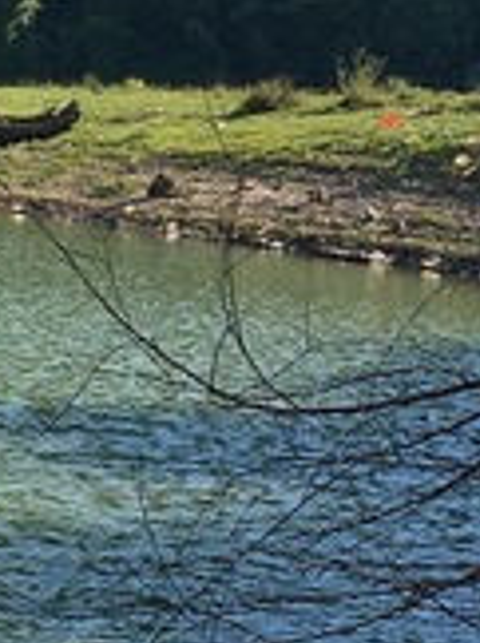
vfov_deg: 12.0
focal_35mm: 165
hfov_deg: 8.9
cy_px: 159
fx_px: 3059
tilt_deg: -2.0
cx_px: 12
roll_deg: -4.3
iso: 25
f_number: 2.2
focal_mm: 4.15
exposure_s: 1/927
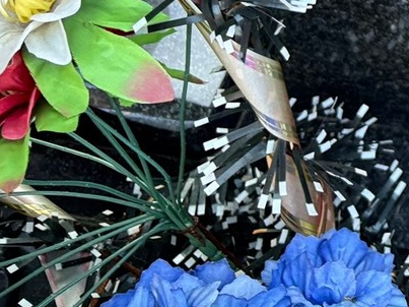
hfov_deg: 17.9
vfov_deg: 14.4
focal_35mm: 93
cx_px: 684
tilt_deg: -48.6
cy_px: -206
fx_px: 1099
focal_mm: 5.96
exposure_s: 1/121
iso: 100
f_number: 1.6
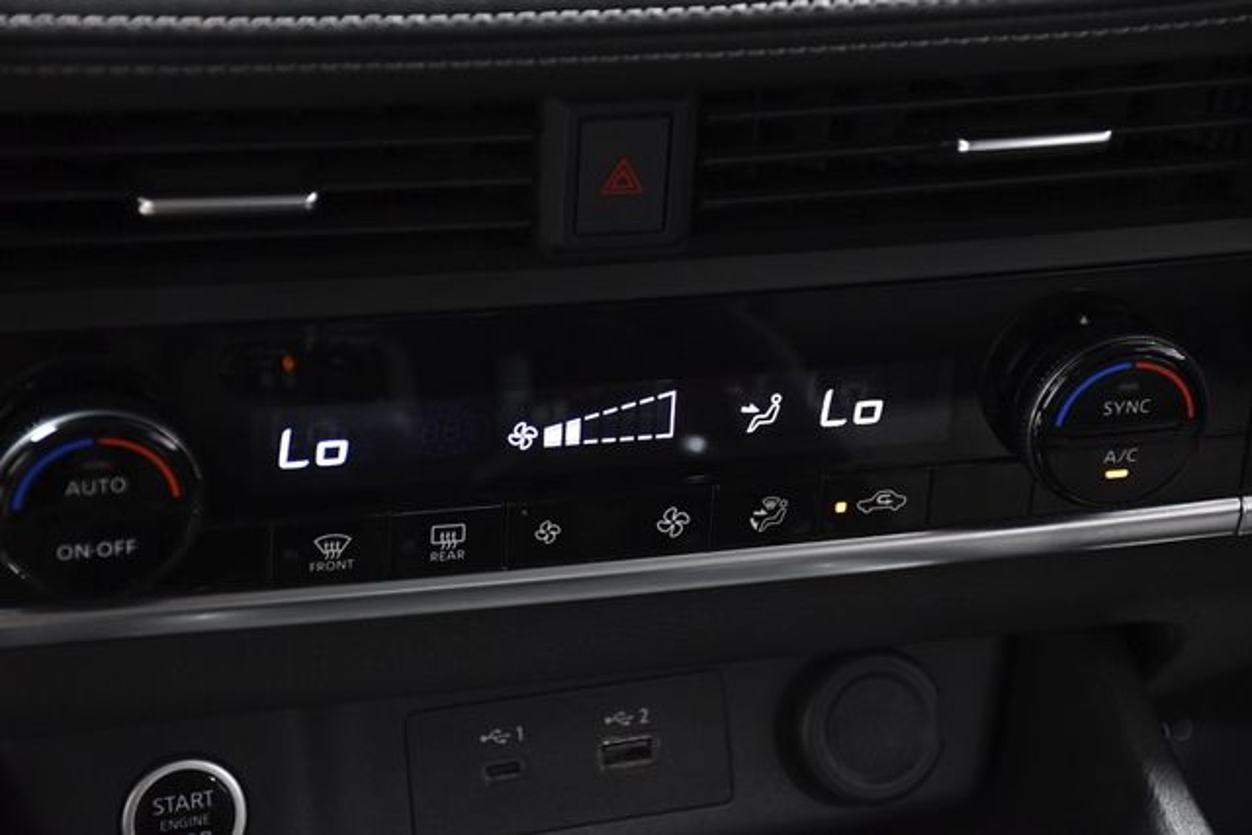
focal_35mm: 90
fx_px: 3131
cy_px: 418
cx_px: 626
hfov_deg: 22.6
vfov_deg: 15.2
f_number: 5
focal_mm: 60
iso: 2500
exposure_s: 1/60
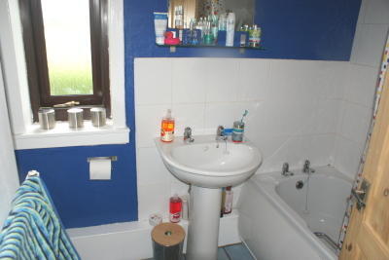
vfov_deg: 48.0
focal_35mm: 27
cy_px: 130
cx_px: 194
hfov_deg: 67.4
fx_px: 292
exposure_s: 1/60
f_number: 5.6
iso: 400
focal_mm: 18
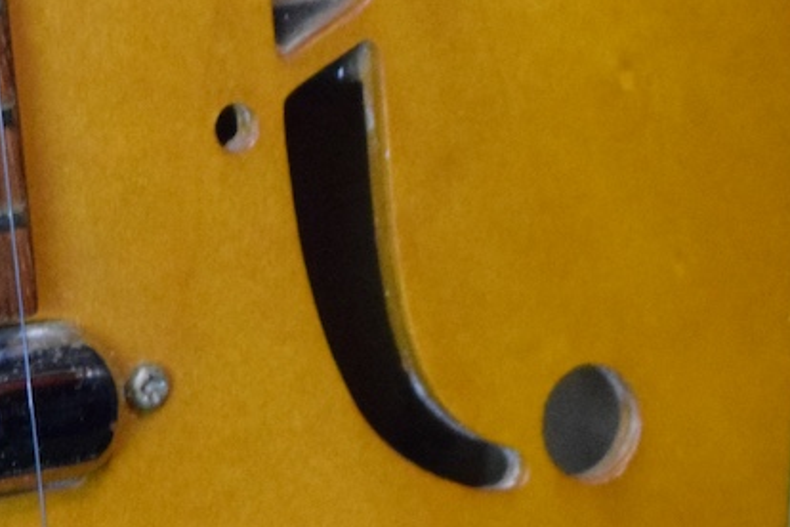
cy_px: 122
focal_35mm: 299
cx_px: -385
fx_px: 6557
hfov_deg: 6.8
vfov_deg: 4.6
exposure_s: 1/60
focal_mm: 55
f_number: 5.6
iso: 5000
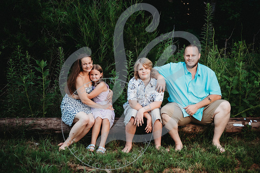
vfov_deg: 28.1
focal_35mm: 48
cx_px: 130
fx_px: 347
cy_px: 86
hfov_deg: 41.1
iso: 160
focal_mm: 48
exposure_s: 1/400
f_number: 2.8
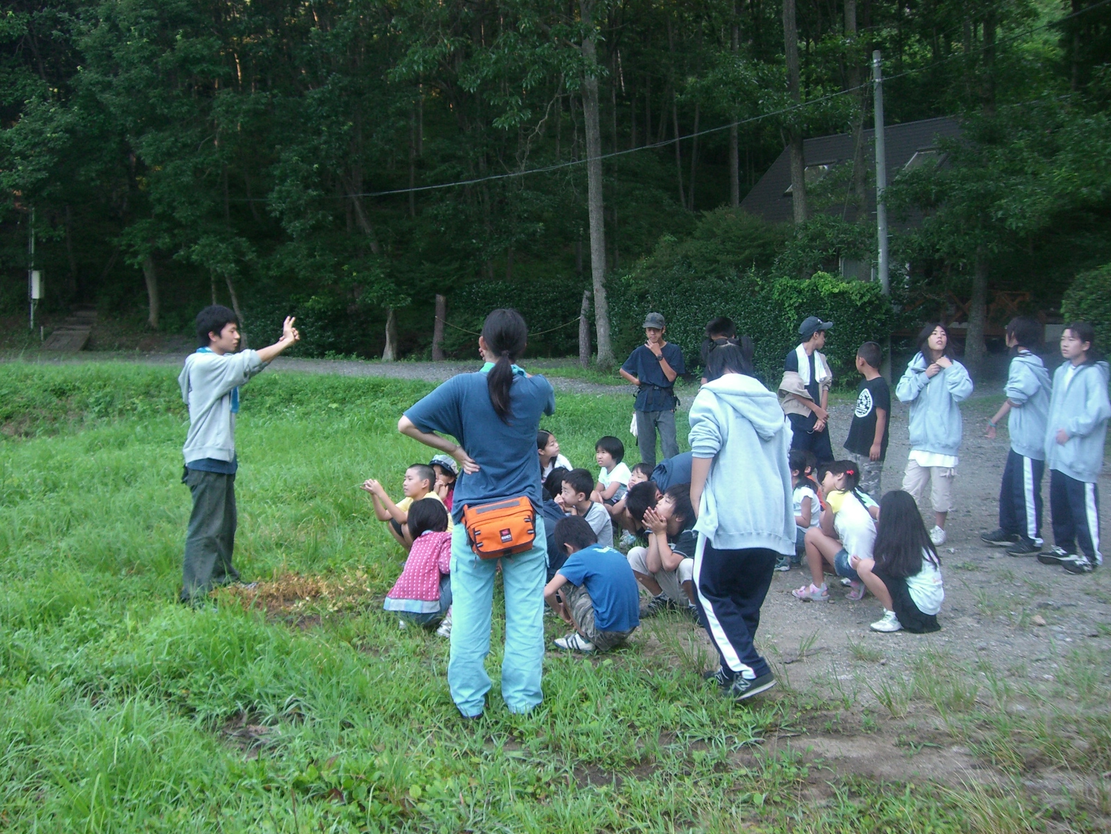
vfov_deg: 37.7
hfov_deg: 49.0
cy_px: 417
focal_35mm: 38
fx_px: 1220
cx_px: 556
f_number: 2.7
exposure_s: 1/100
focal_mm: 6.2
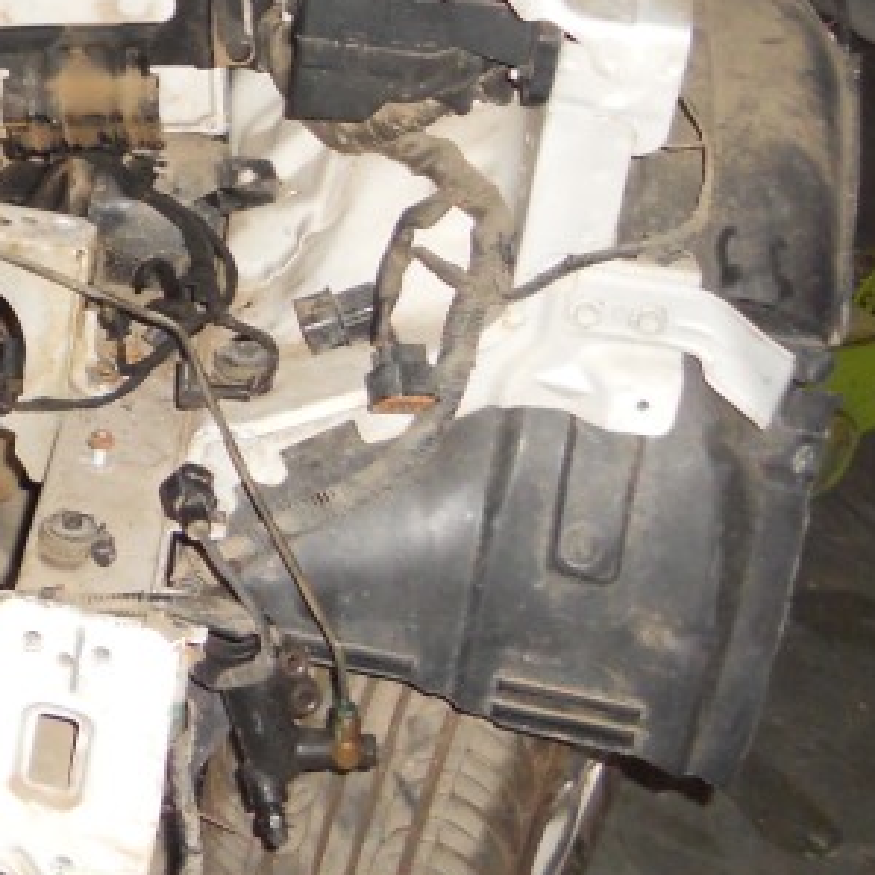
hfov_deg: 18.7
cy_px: 68
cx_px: -426
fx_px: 2345
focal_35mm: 82
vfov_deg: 20.6
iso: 200
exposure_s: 1/25
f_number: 3.2
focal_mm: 4.9
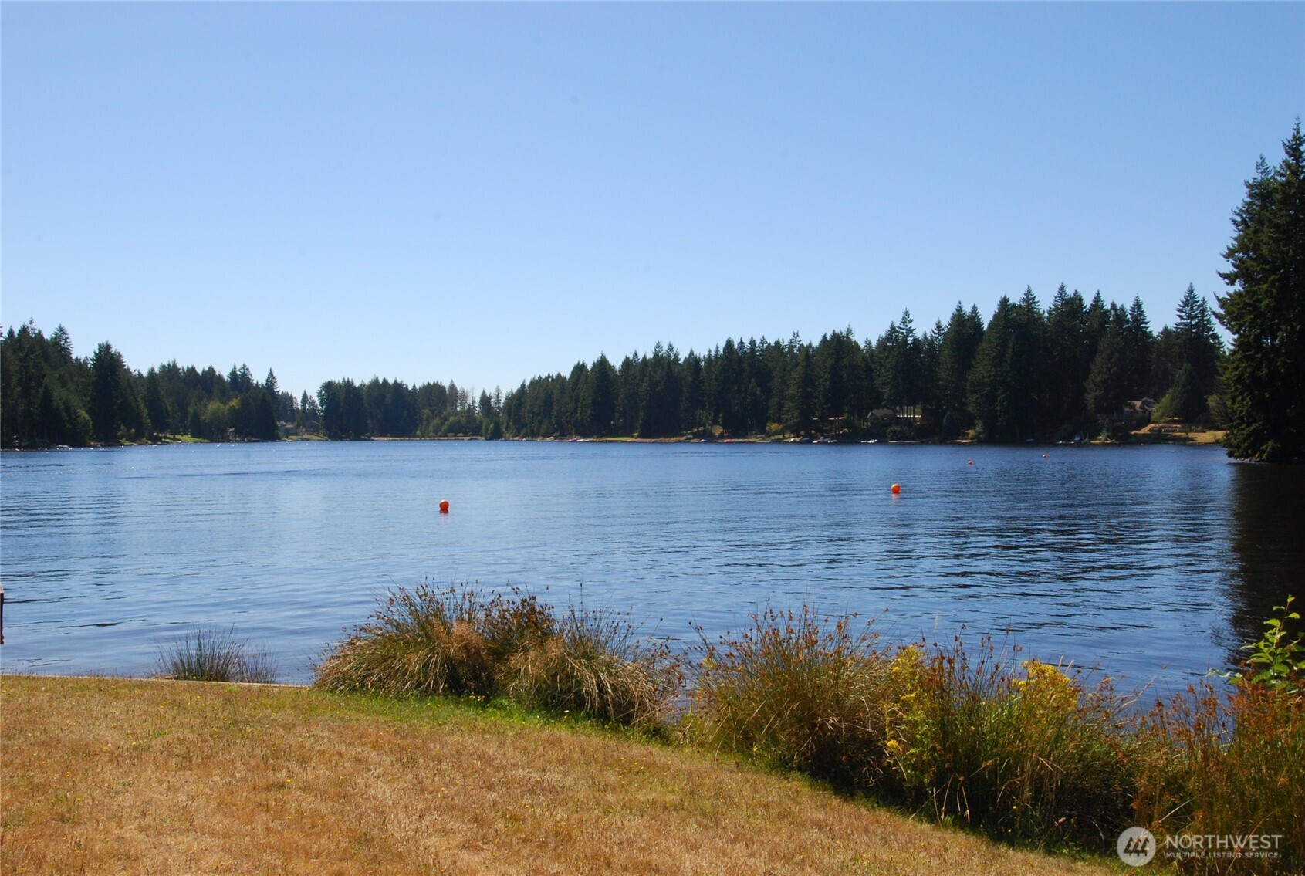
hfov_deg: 53.0
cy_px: 438
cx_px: 652
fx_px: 1308
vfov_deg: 37.0
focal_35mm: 36
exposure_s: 1/200
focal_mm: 24
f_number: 22
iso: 400
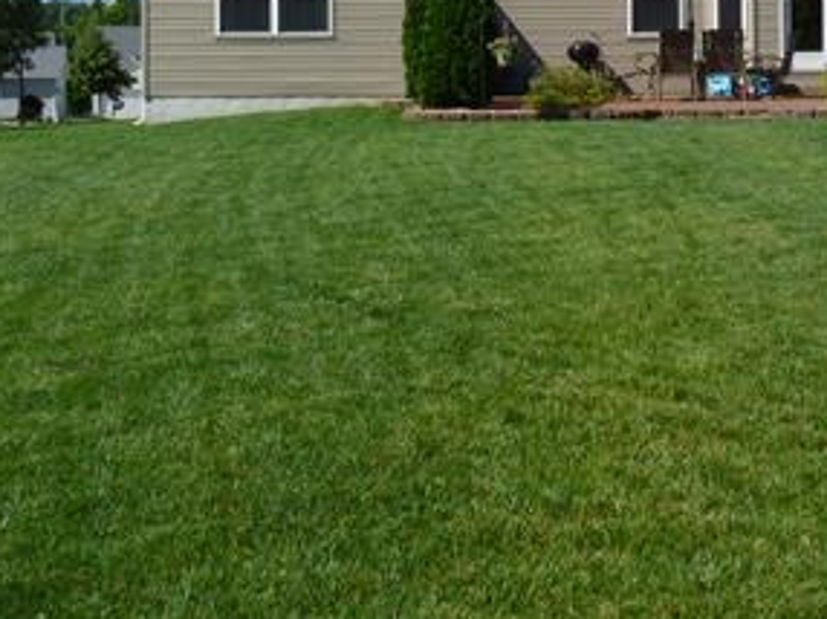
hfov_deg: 29.5
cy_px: 95
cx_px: 587
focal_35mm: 65
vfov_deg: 22.2
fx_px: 1552
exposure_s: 1/500
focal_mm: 5.1
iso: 100
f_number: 6.3
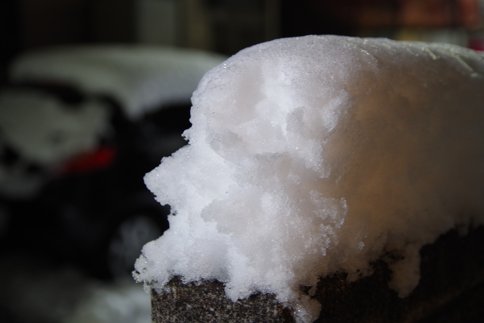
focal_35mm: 57
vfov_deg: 23.8
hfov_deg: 35.1
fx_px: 766
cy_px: 162
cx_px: 242
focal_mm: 38.13
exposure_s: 1/5
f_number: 2.8
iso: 800
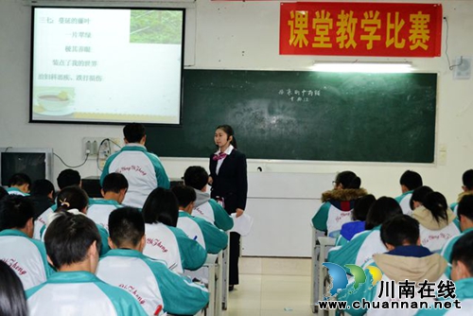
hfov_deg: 38.9
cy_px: 158
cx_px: 236
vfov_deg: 26.5
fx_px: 670
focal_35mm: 51
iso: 2200
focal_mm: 34
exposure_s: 1/60
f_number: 5
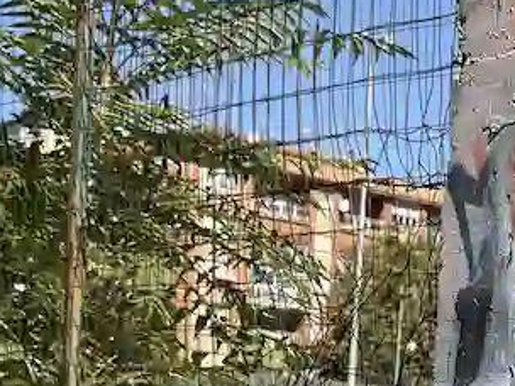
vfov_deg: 10.0
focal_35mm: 138
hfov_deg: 14.0
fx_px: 2053
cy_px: 753
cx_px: 540
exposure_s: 1/3311
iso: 64
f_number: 1.78
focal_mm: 6.76
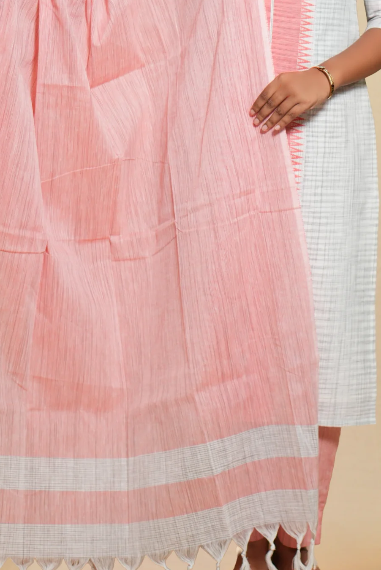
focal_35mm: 142
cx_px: 233
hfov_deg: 9.7
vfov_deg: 14.4
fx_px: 2253
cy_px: 116
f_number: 1.8
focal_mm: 50
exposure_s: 1/160
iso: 320
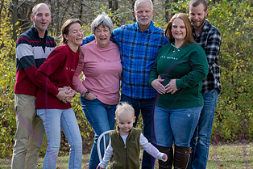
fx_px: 1040
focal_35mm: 148
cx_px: 128
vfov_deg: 9.3
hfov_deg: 13.9
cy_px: 76
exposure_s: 1/800
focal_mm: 80
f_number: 5
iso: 400
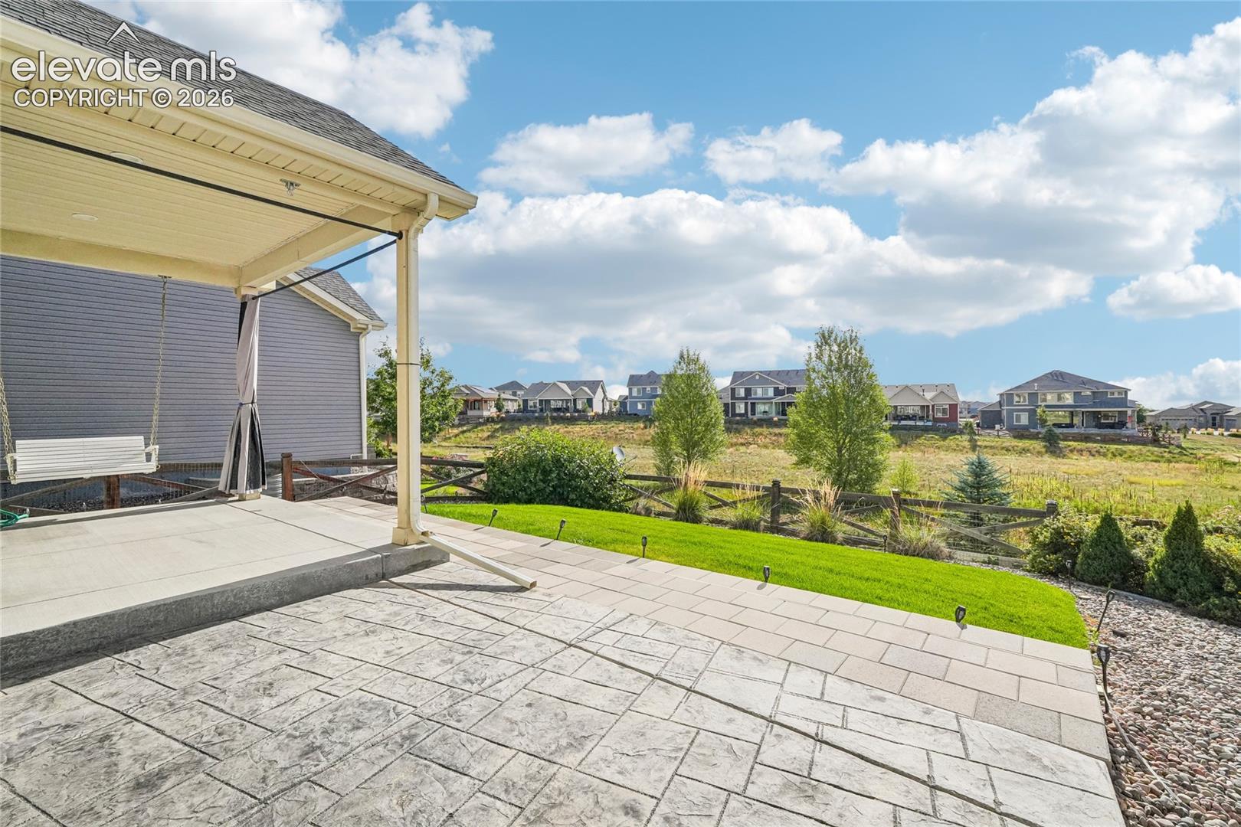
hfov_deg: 100.4
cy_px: 414
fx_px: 517
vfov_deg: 77.3
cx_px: 620
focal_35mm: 15
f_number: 8
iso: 800
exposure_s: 1/4000
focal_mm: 10
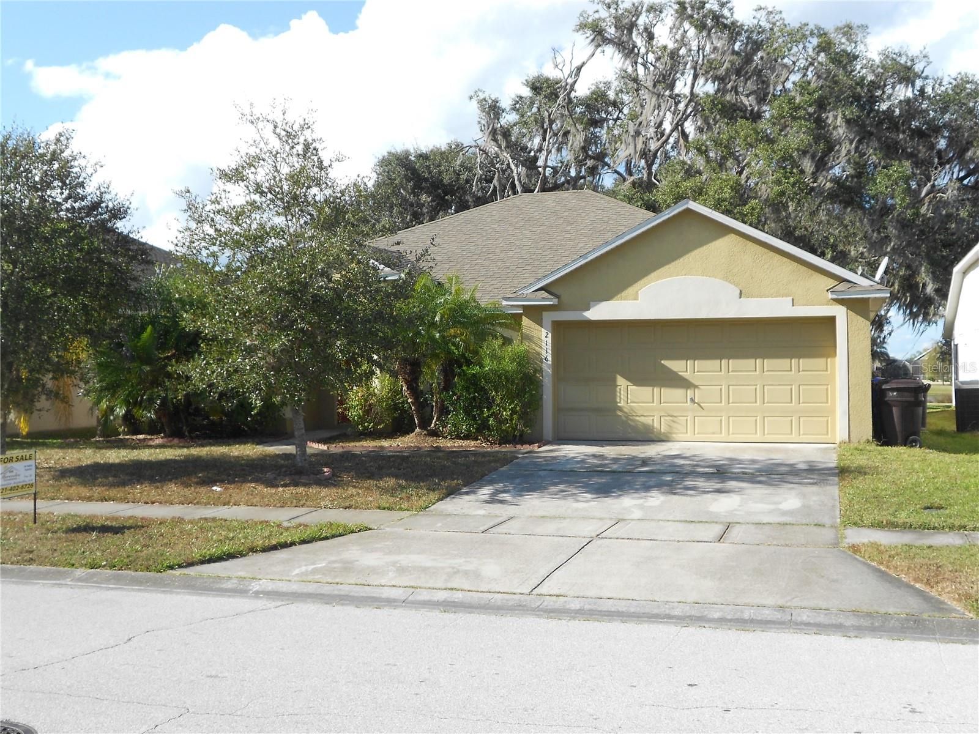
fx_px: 1046
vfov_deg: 38.7
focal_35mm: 37
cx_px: 490
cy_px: 367
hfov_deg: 50.1
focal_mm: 6.7
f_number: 3.9
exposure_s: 1/400
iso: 80
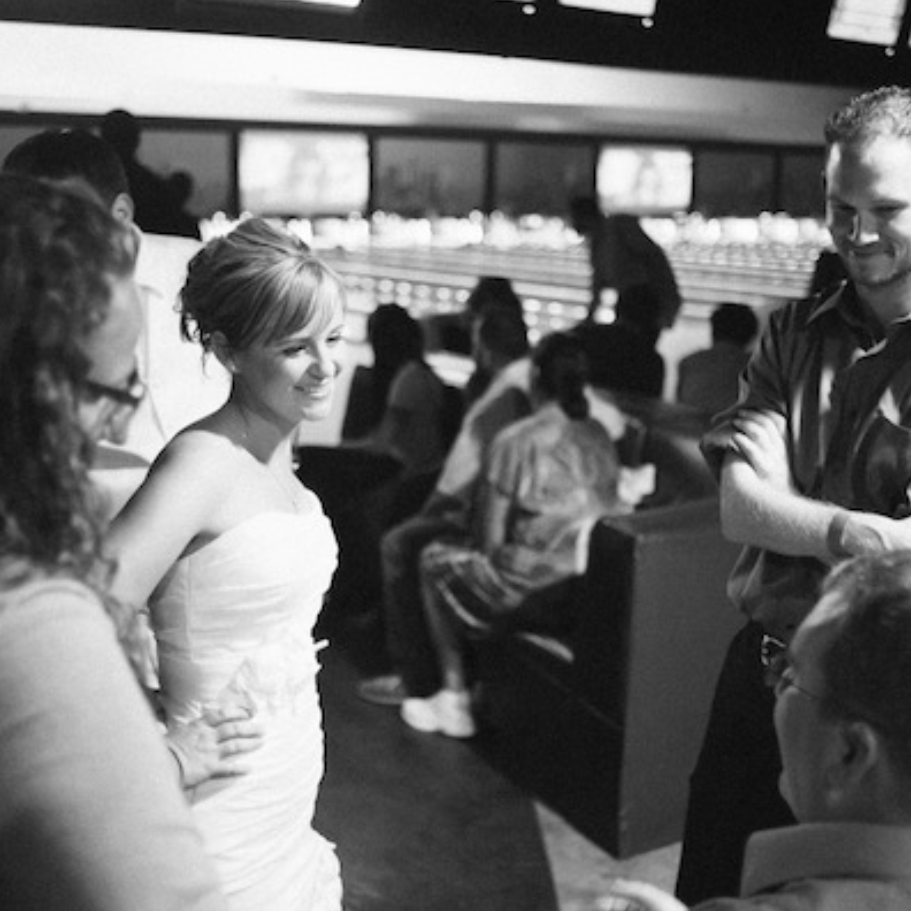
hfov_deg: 37.5
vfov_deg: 37.6
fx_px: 1340
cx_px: 467
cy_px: 457
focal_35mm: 45
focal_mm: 35
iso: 5000
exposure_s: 1/80
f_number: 2
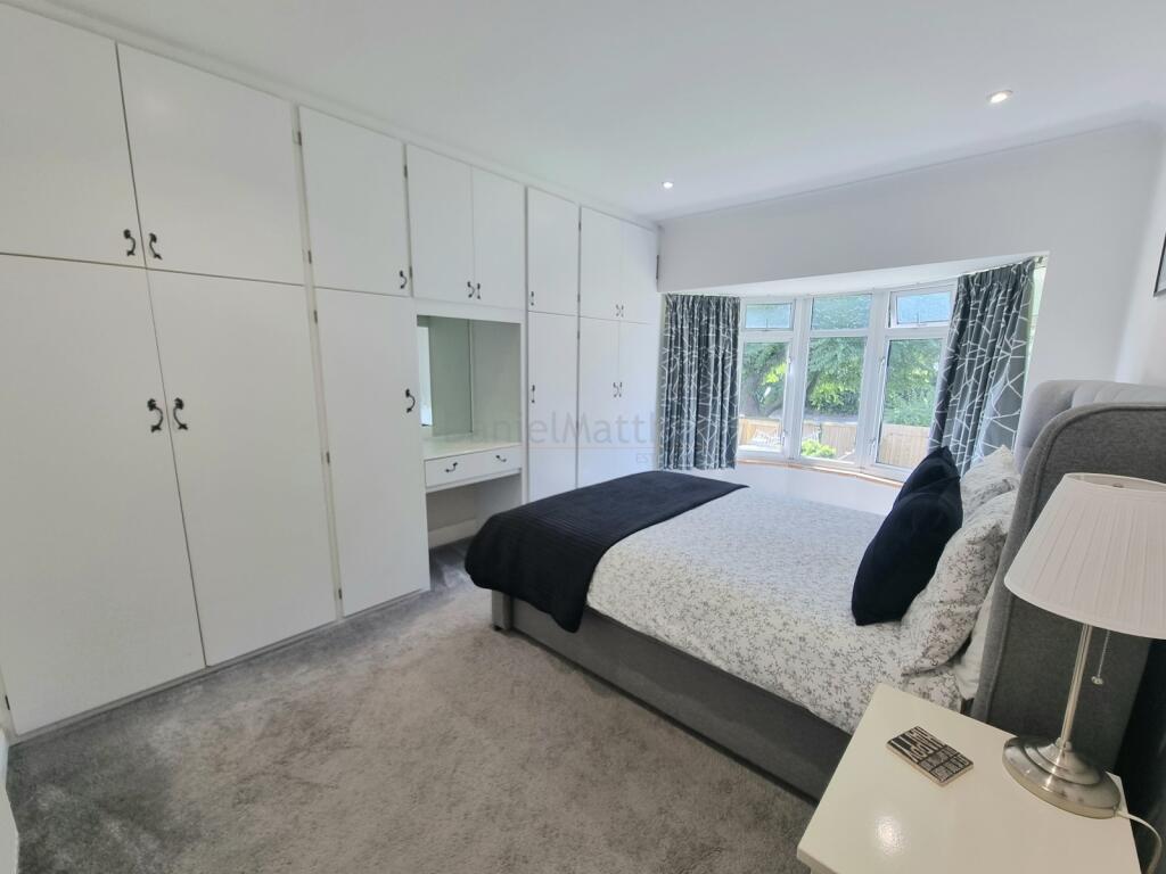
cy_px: 437
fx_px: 438
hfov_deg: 106.2
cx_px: 583
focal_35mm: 13
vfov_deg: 89.9
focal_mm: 2.2
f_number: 2.2
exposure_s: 1/100
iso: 80
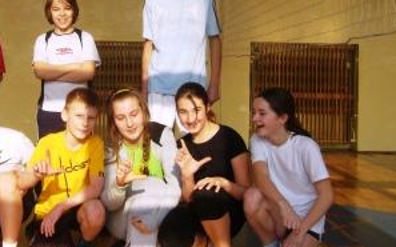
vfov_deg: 23.0
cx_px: 116
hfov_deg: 35.8
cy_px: 85
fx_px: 604
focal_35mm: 56
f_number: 5.6
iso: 80
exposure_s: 1/125
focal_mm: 5.8
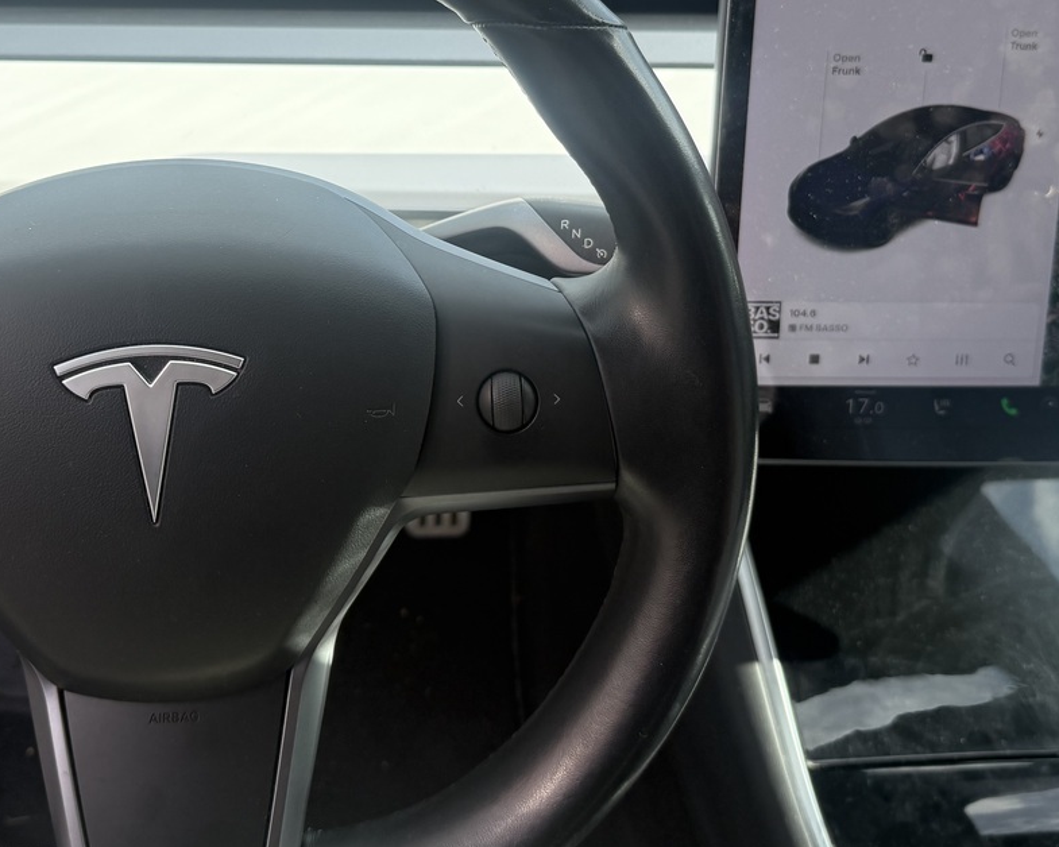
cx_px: 436
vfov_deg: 34.2
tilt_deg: -25.8
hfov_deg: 42.7
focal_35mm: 43
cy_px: 210
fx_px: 1348
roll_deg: -0.9
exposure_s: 1/1689
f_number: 1.78
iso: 100
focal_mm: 6.76
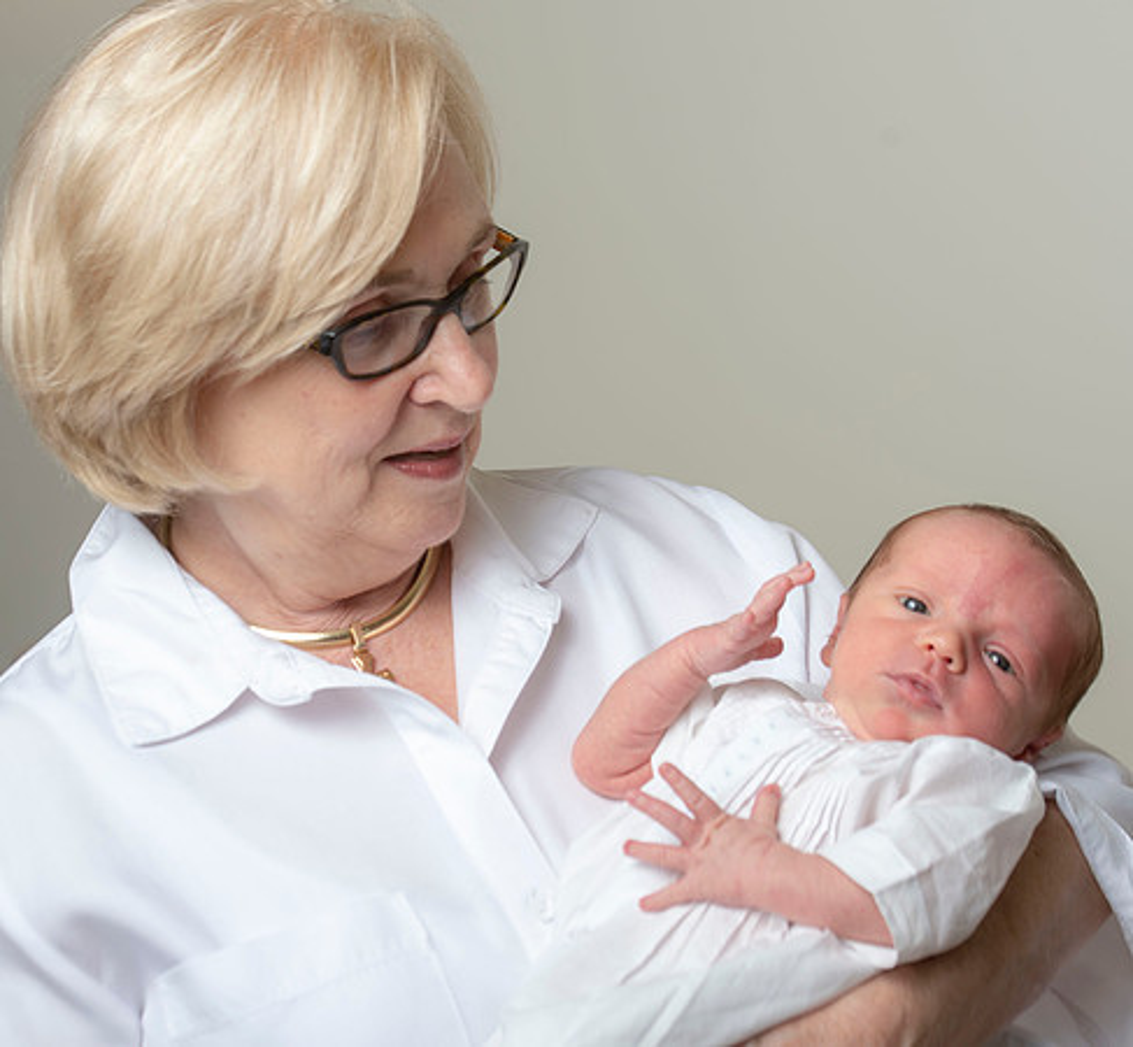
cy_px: 532
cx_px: 383
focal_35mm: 104
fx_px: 3720
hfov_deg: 17.3
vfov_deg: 16.0
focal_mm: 78
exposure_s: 1/160
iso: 125
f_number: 6.3
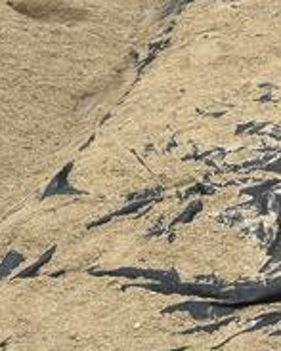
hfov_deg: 13.8
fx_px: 1061
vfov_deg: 18.3
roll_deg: +1.9
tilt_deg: -19.2
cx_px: 470
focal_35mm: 102
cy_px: -11
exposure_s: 1/1285
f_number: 1.78
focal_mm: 6.76
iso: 80
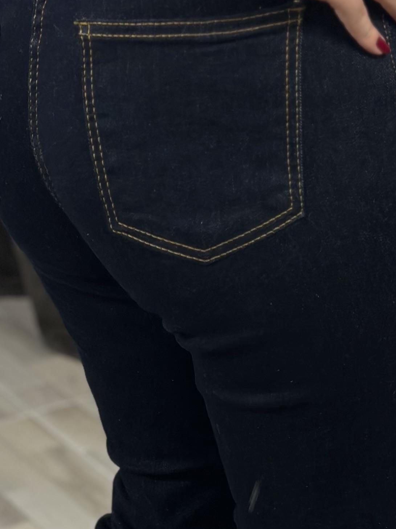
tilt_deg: -44.6
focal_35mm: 133
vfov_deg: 14.7
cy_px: 457
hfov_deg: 11.1
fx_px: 2029
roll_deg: +13.2
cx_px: 96
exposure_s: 1/100
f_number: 1.78
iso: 80
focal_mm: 6.86
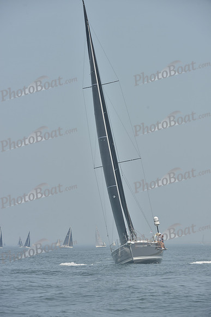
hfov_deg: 6.9
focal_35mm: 200
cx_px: 106
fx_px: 1757
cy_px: 158
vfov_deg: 10.3
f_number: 9
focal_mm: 200
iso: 280
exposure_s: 1/1000
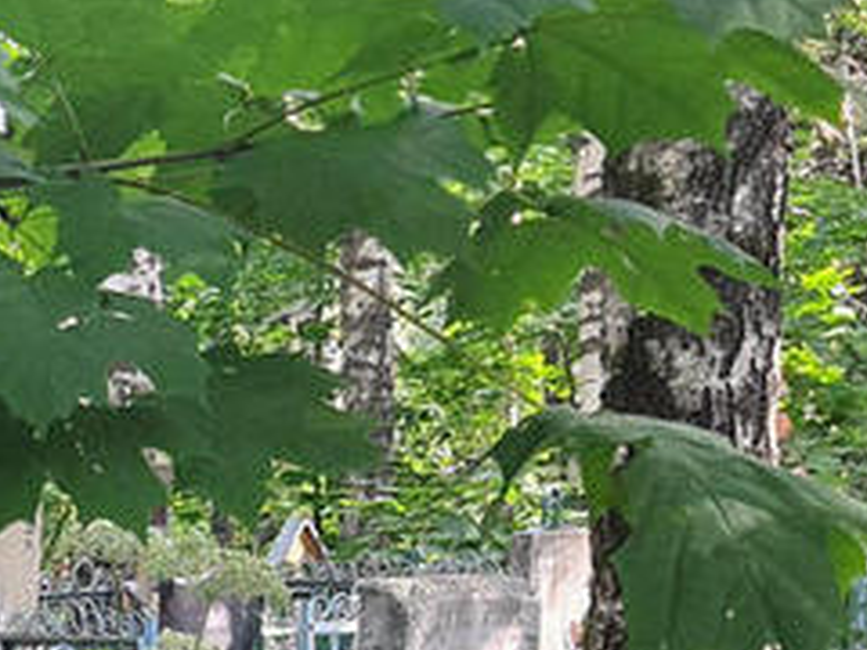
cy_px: 1286
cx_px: -152
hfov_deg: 17.0
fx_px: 2780
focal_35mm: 111
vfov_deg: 11.9
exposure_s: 1/100
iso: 80
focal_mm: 4.32
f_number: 1.7
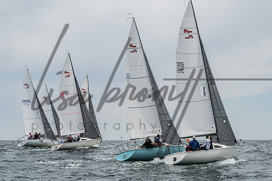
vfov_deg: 20.4
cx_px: 139
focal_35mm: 66
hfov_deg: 30.3
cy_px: 118
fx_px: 502
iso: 320
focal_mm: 50
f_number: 5.6
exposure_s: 1/2500
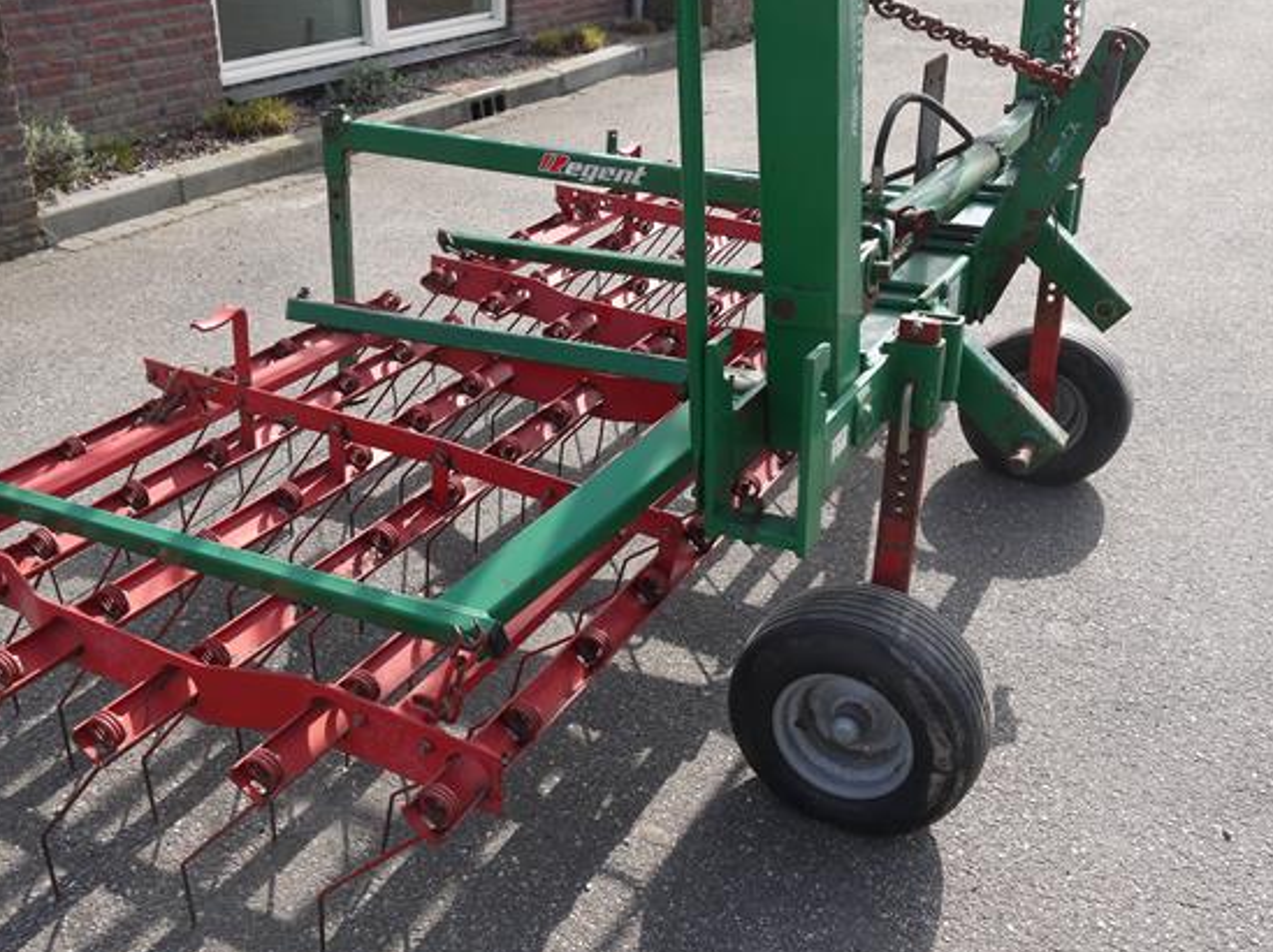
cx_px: 612
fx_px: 1286
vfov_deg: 40.6
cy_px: 505
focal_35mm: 35
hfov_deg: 52.6
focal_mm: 15
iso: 100
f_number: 5.6
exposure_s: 1/200
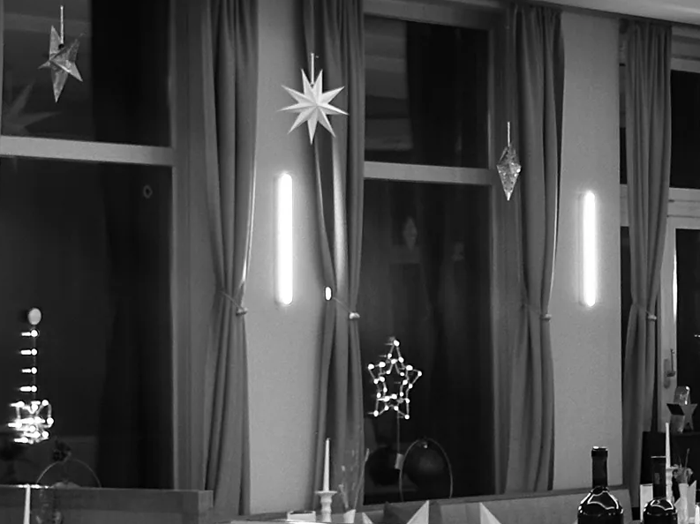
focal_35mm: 109
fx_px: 2203
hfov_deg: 17.9
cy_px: 317
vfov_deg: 13.6
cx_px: 563
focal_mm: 6.86
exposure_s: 1/33
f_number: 1.78
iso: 320
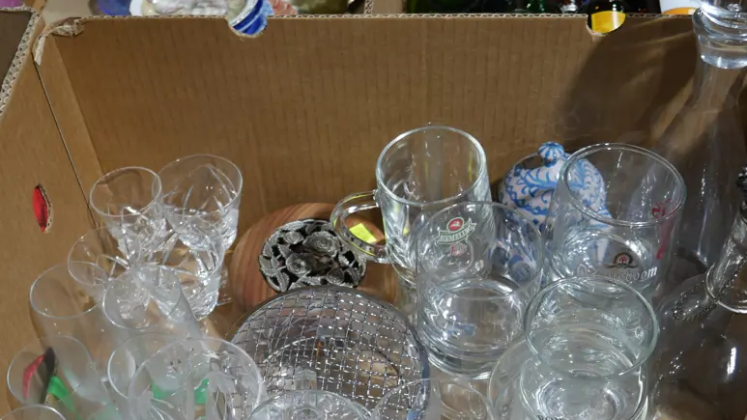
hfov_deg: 39.9
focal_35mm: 52
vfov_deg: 22.7
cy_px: 338
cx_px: 387
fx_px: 1030
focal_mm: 18
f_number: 4
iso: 320
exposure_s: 1/60
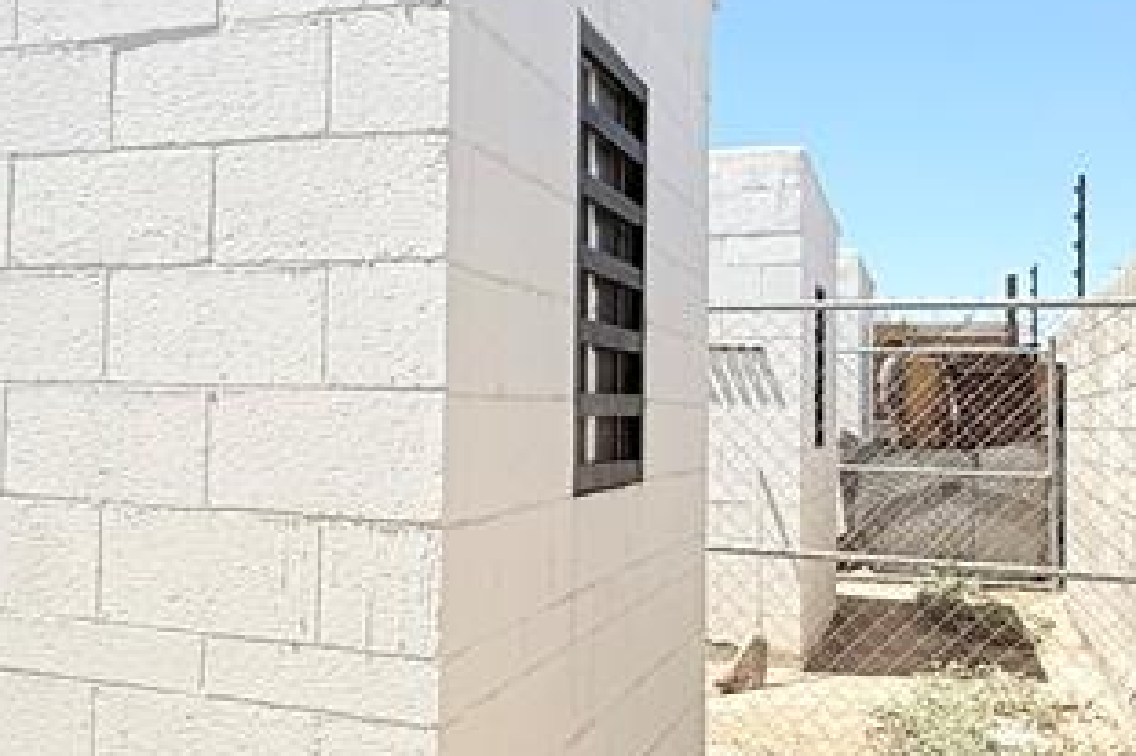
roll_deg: -2.1
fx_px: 1514
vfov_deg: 28.0
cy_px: 354
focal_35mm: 48
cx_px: 99
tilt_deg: +2.3
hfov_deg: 38.1
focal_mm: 2.22
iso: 50
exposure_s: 1/1534
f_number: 2.2
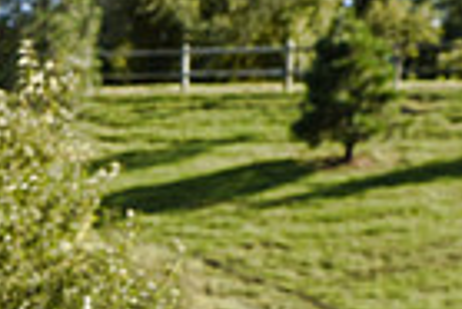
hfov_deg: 9.2
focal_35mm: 217
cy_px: 517
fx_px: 2788
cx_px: -266
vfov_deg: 6.2
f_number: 8
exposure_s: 1/250
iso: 200
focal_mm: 52
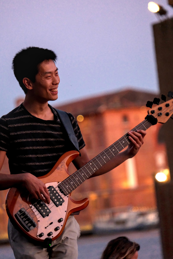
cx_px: 86
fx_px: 1961
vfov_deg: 7.6
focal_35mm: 272
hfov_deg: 5.1
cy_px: 130
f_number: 4.7
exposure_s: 1/250
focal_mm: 181.1
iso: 5000
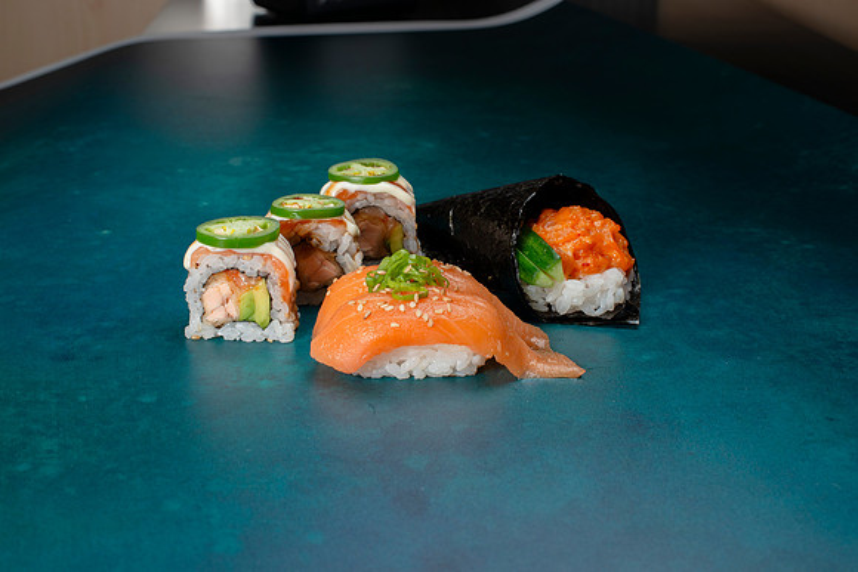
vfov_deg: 27.0
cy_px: 286
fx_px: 1192
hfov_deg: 39.6
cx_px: 429
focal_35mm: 50
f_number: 11
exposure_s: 1/80
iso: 250
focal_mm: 50
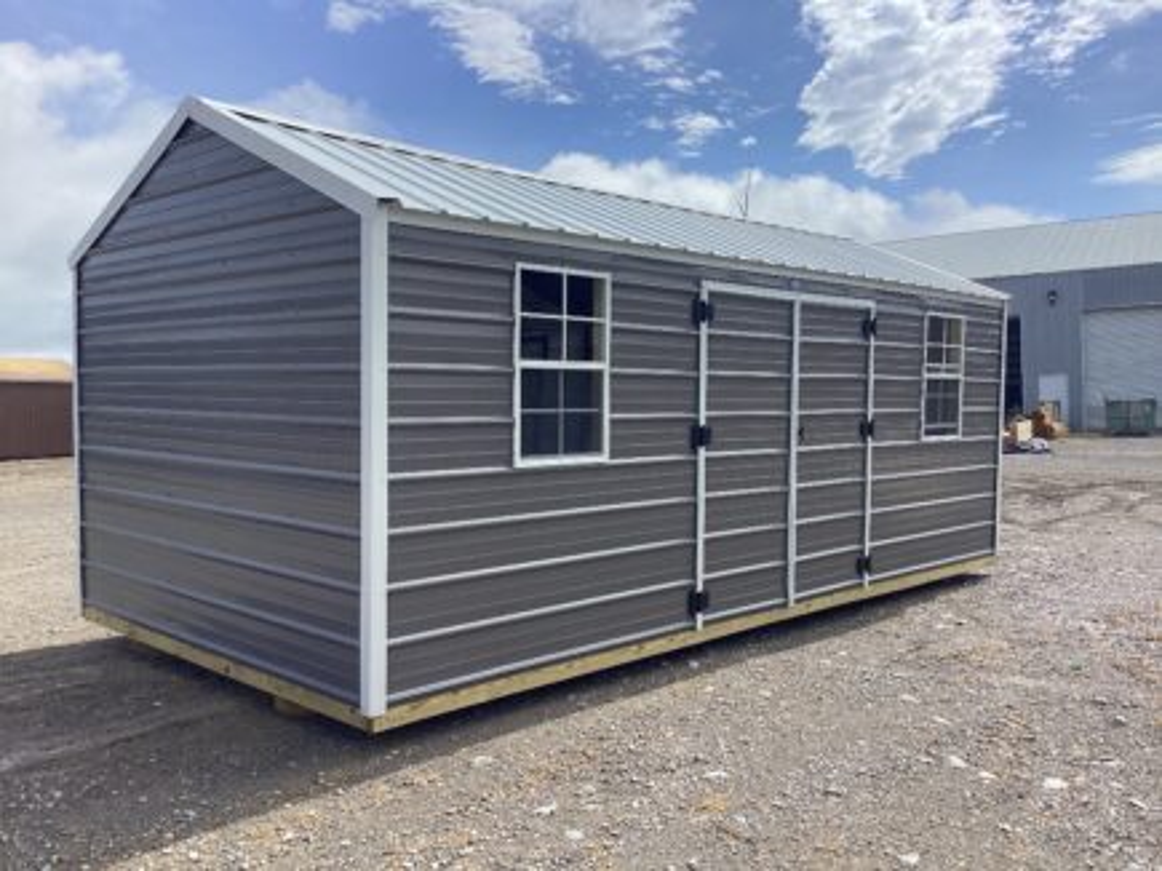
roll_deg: +1.1
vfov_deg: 45.4
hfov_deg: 58.4
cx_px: 581
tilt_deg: -2.4
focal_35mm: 31
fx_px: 1040
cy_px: 436
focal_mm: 3.3
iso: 25
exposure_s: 1/1698
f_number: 2.4
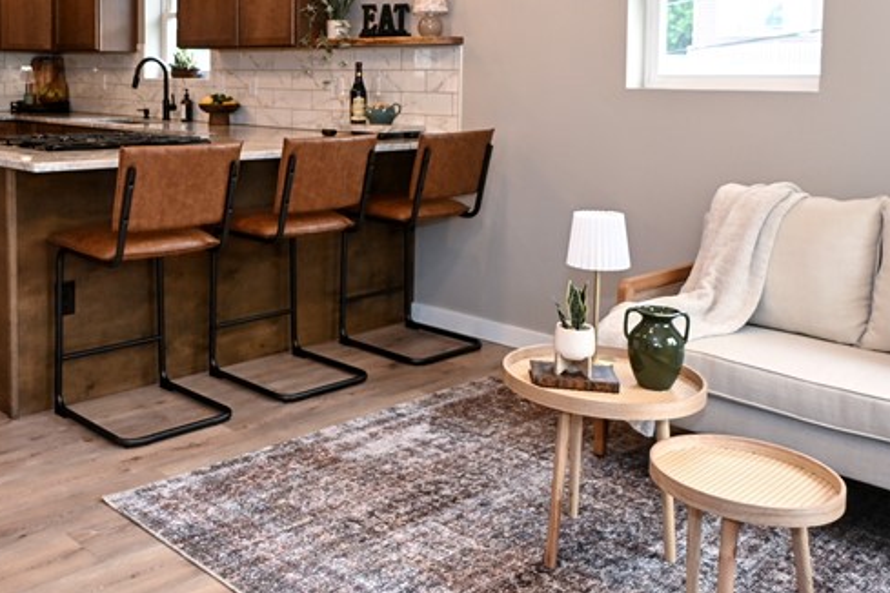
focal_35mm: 40
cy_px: 120
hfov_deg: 47.4
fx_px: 989
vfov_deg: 32.5
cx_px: 277
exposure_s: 1/60
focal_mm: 12
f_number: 4
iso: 220
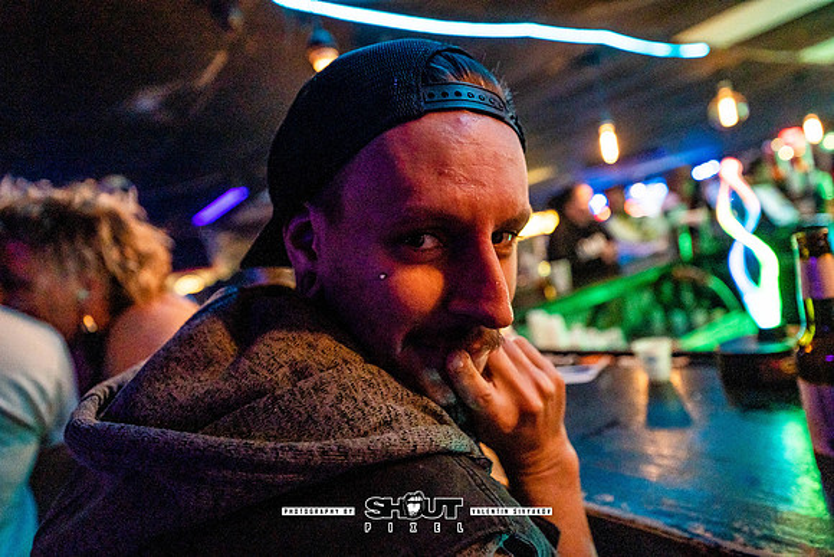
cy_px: 278
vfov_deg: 53.2
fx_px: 556
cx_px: 417
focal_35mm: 24
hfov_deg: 73.7
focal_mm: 24
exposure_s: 1/200
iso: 3200
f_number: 2.8
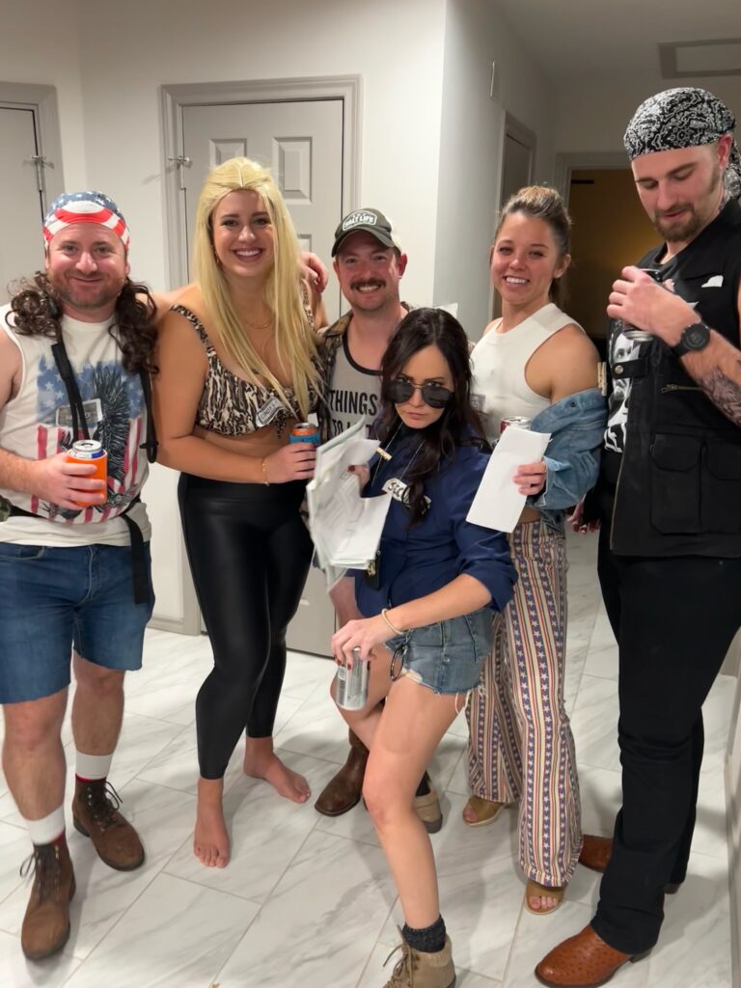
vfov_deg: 67.3
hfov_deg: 53.1
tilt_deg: -17.6
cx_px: 370
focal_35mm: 26
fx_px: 742
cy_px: 494
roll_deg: -0.5
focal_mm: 5.7
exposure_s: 1/60
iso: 200
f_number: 1.5
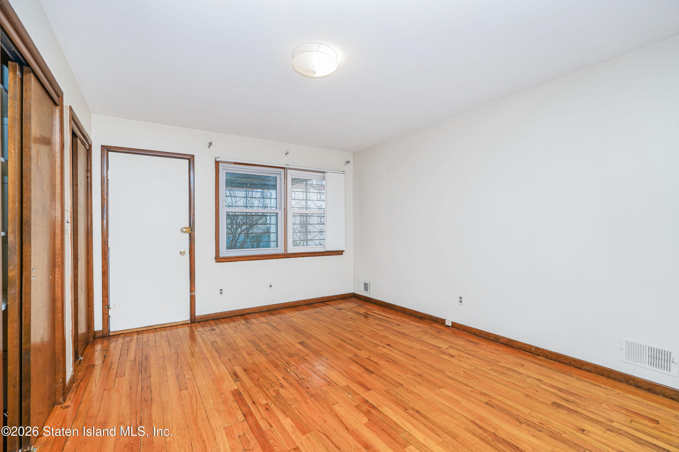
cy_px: 226
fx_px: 311
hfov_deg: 95.0
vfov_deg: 72.1
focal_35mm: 16
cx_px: 340
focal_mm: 16.5
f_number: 4
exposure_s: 1/30
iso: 50
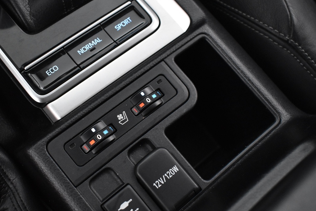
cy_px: 123
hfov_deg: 39.4
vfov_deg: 27.0
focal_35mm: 50
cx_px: 121
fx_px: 439
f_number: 3.8
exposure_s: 1/30
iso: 3200
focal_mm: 22
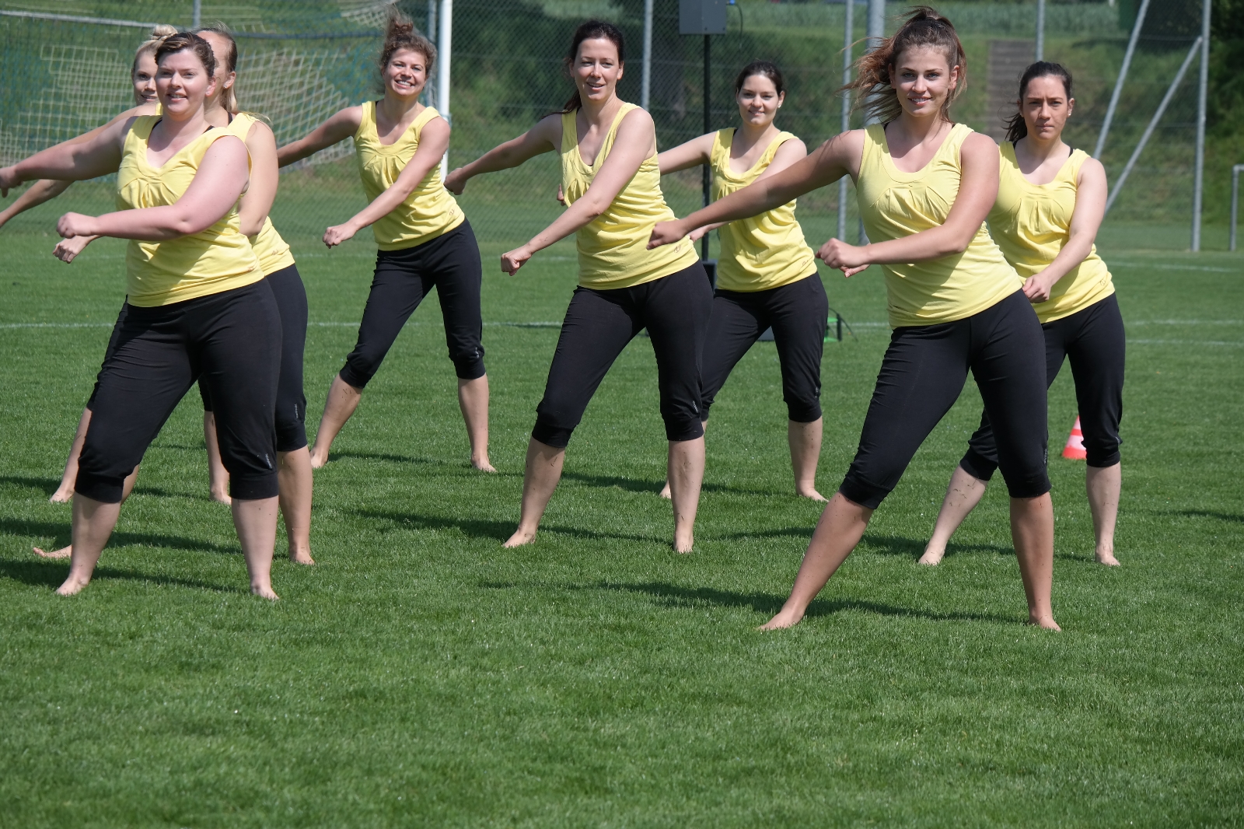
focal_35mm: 160
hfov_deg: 12.8
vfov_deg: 8.6
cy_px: 414
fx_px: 5527
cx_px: 622
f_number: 6.3
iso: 100
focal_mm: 104
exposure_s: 1/500
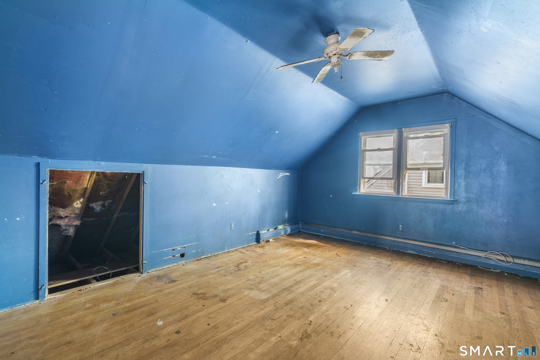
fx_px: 240
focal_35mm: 16
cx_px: 270
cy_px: 180
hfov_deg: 96.7
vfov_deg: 73.7
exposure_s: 10
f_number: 9
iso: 200
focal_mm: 16
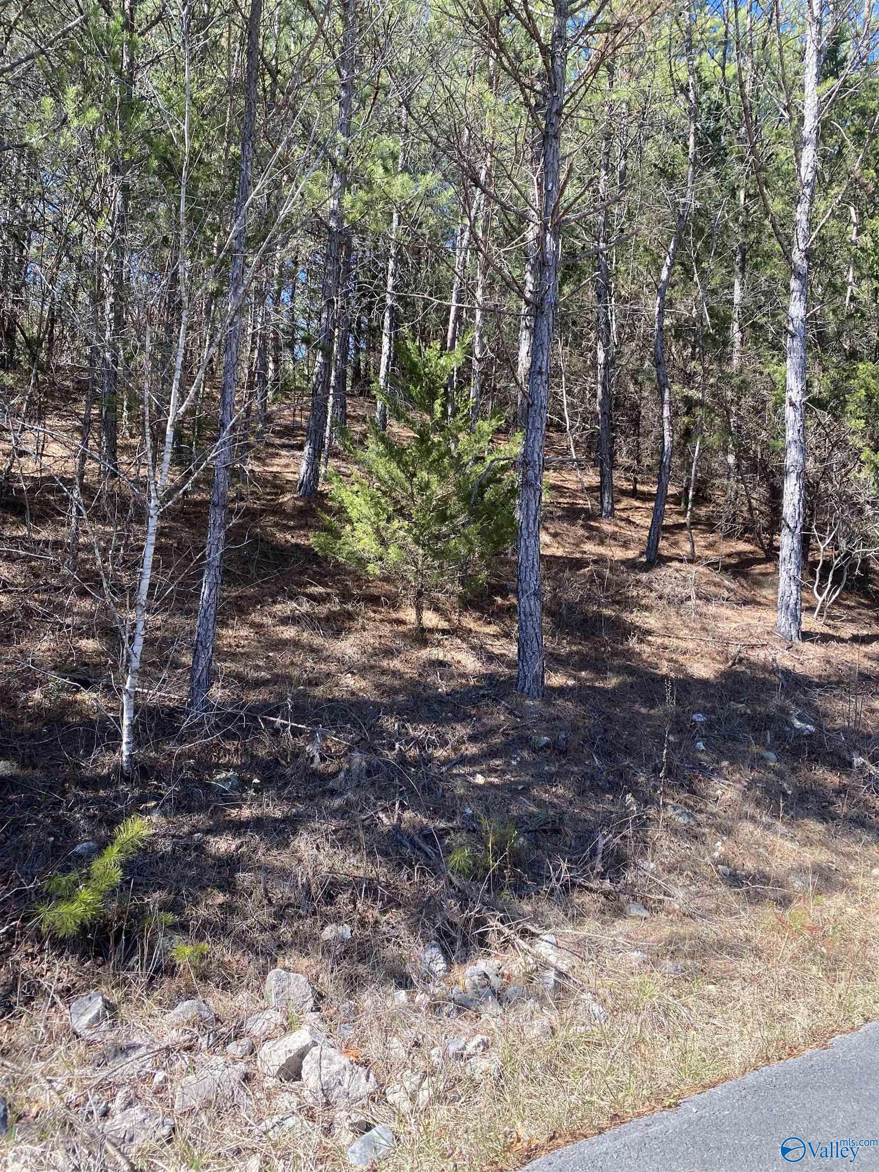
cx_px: 440
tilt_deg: +3.0
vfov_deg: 67.3
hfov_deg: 53.1
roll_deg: -4.0
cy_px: 586
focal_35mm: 26
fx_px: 880
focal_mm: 4.25
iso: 32
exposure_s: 1/312
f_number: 1.8
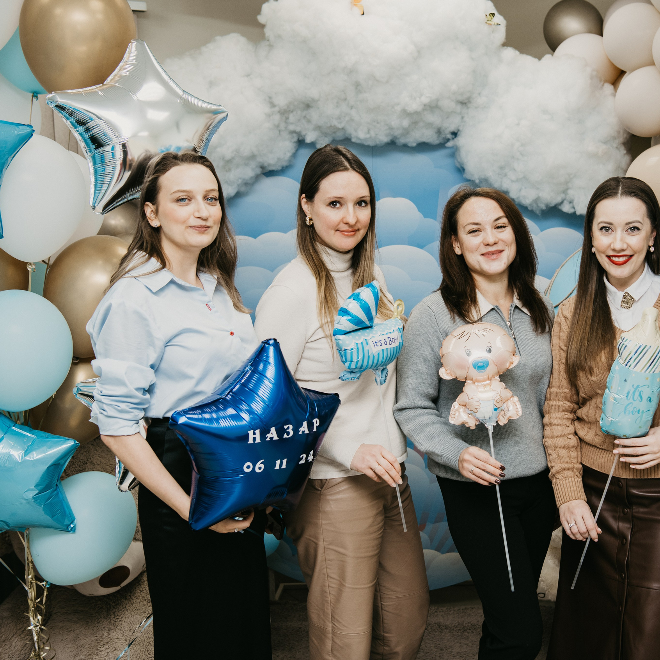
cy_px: 327
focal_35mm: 54
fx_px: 1165
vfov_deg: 31.6
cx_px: 444
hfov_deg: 31.4
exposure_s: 1/160
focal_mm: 42
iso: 160
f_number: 4
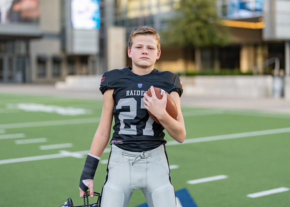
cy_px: 77
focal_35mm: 67
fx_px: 548
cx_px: 155
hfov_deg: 29.6
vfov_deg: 21.3
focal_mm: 50
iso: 100
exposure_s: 1/1600
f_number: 1.2
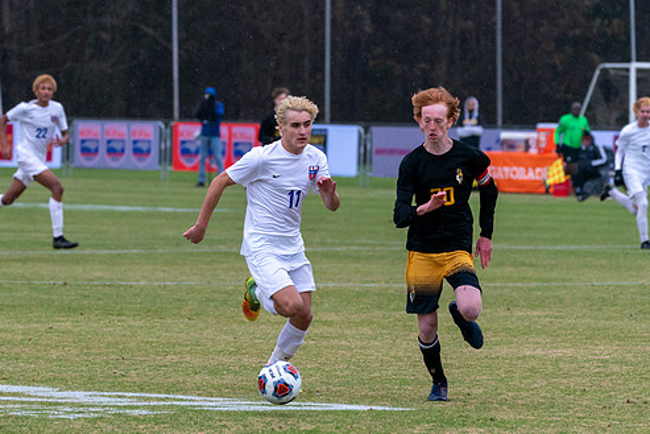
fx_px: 5924
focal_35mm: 328
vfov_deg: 4.2
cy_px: 259
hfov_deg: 6.3
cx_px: 301
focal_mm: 200
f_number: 5.6
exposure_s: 1/1000
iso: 2500
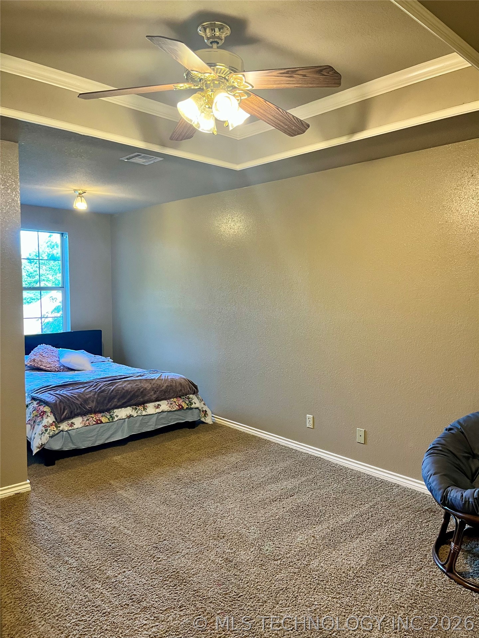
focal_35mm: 26
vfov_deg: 67.3
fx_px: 480
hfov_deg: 53.1
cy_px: 319
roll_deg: -0.5
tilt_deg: -3.1
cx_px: 240
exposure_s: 1/60
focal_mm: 5.1
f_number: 1.6
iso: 160
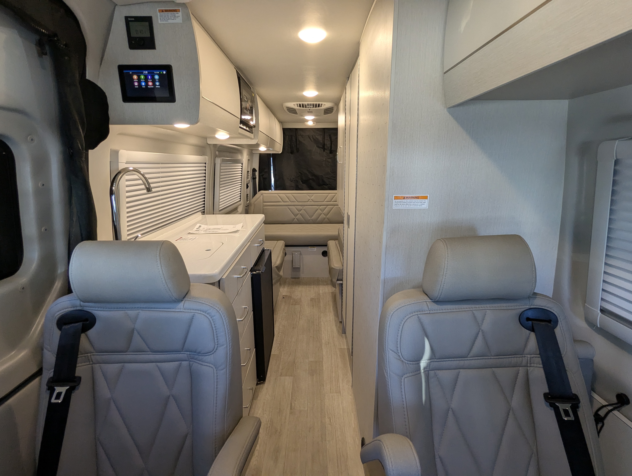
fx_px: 293
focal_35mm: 16
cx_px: 316
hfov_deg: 94.4
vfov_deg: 78.2
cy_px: 238
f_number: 2.2
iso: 112
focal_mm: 2.35
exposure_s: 1/71.8
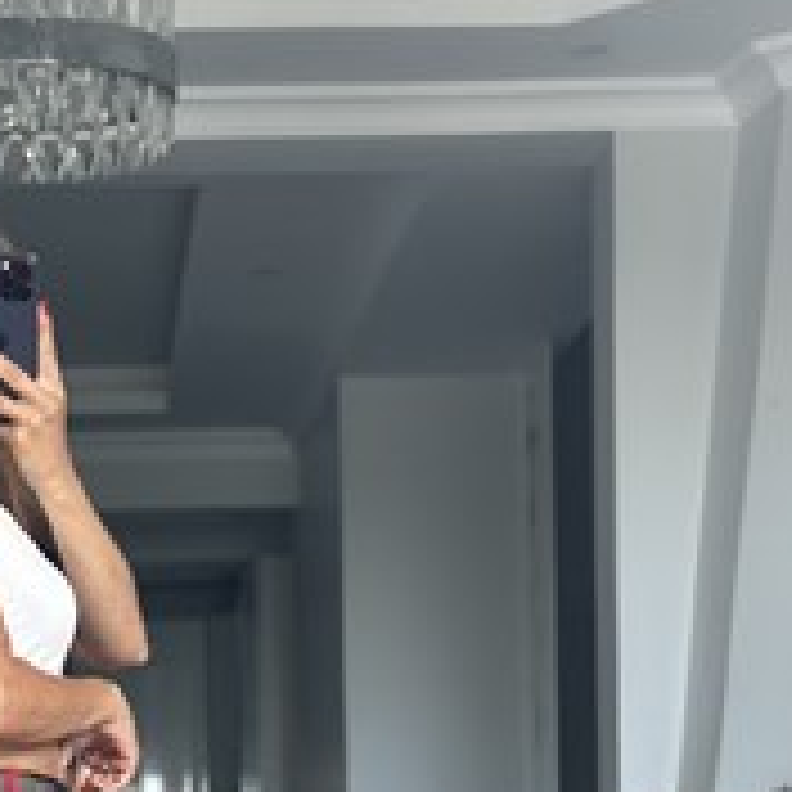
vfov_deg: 13.8
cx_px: -50
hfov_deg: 14.0
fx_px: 3158
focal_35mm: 122
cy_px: 981
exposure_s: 1/60
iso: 125
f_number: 1.78
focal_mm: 6.86
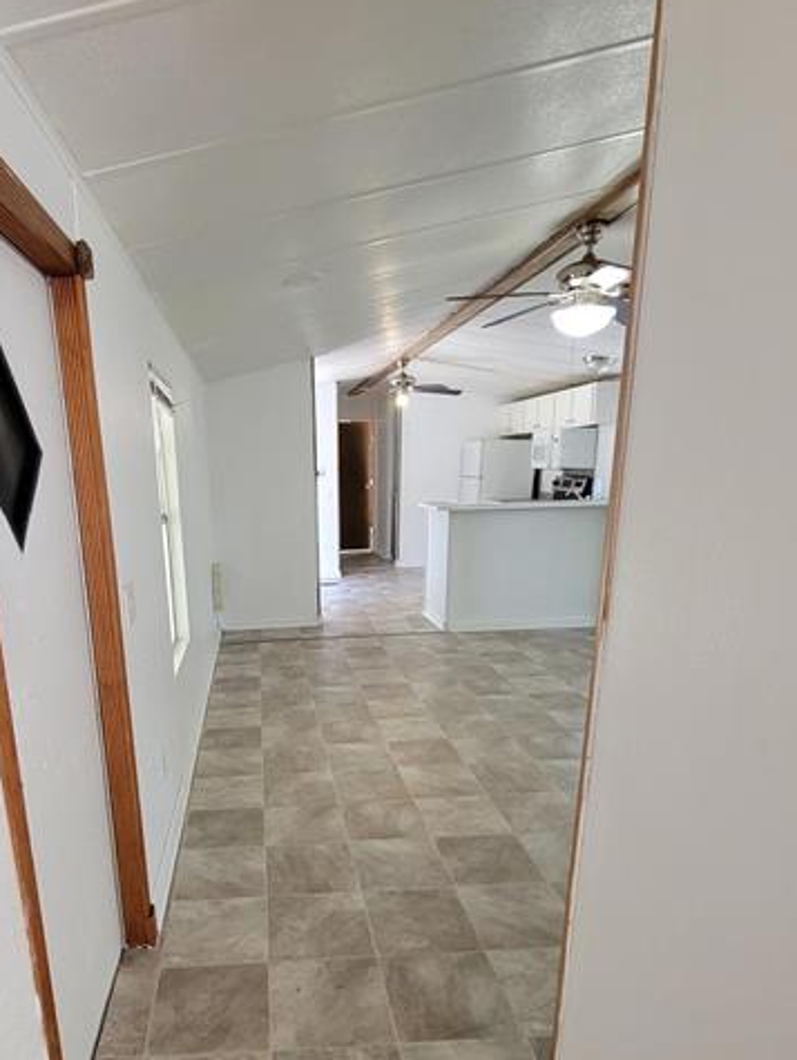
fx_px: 644
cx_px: 279
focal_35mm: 21
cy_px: 685
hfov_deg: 62.3
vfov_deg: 77.0
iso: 320
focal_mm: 2.2
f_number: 2.2
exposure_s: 1/60
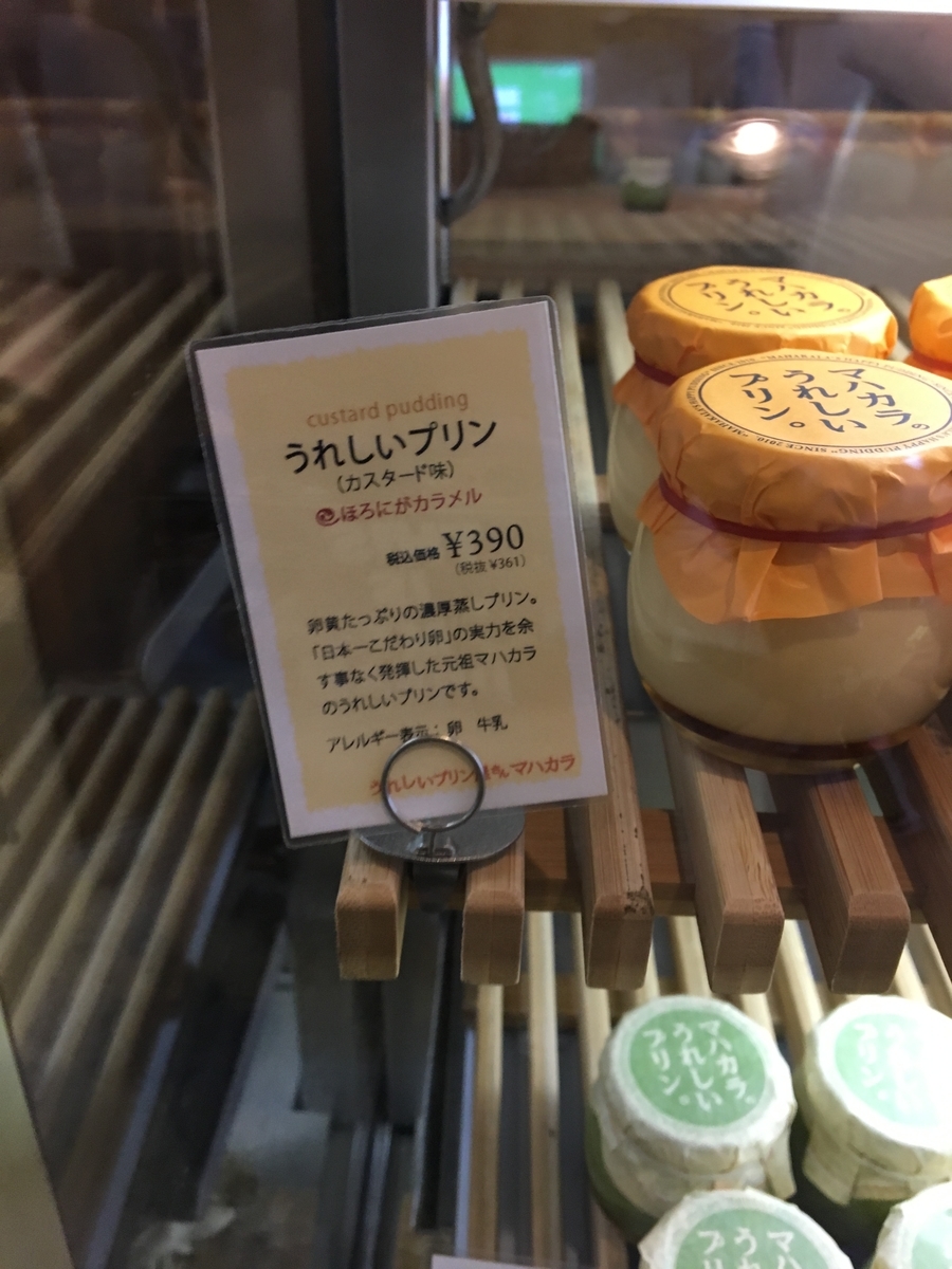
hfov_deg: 48.2
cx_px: 476
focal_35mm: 29
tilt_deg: -31.6
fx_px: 1063
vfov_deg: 61.7
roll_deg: -1.4
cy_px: 634
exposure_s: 1/33
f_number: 2.2
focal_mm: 4.15
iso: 160
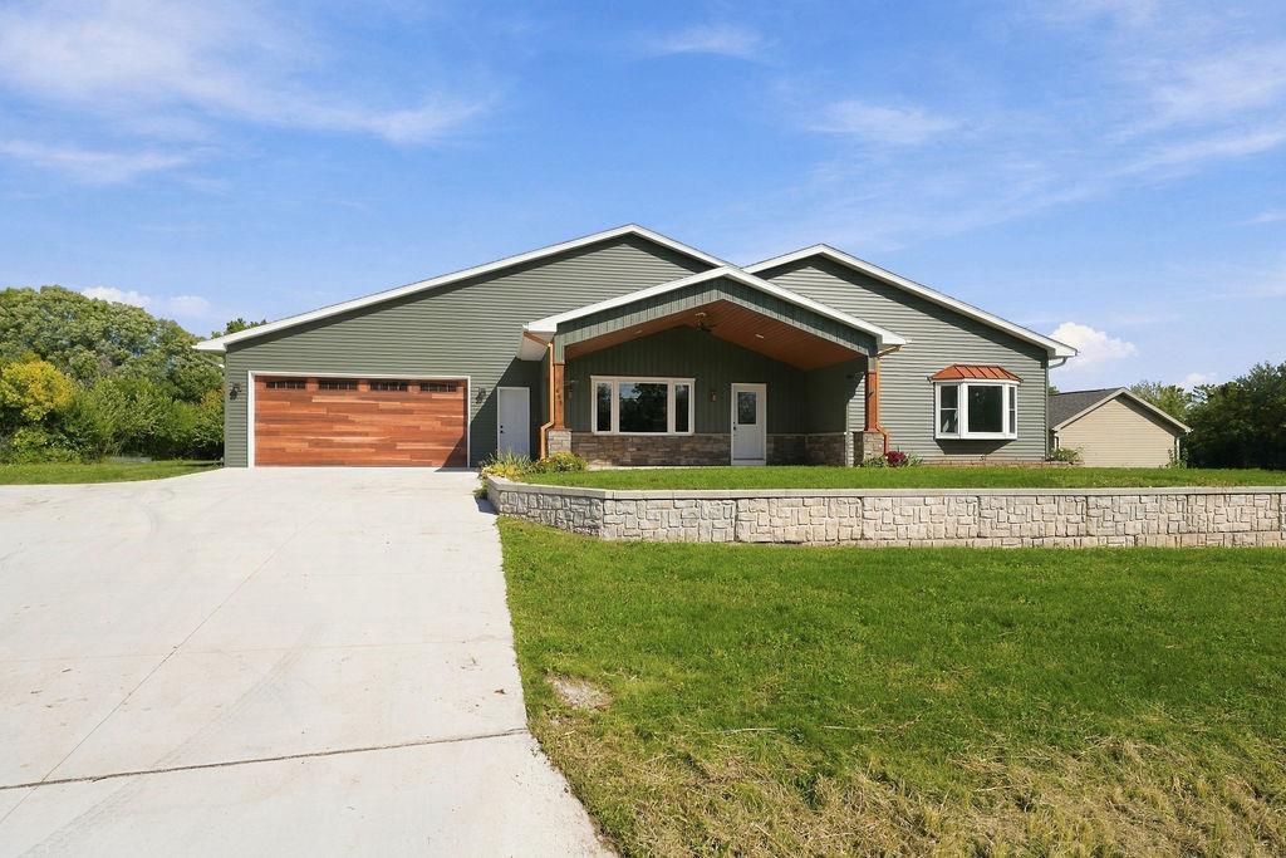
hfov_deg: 84.0
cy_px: 429
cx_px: 643
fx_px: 714
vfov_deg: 61.9
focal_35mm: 20
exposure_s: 1/1250
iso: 250
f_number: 5.6
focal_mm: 20
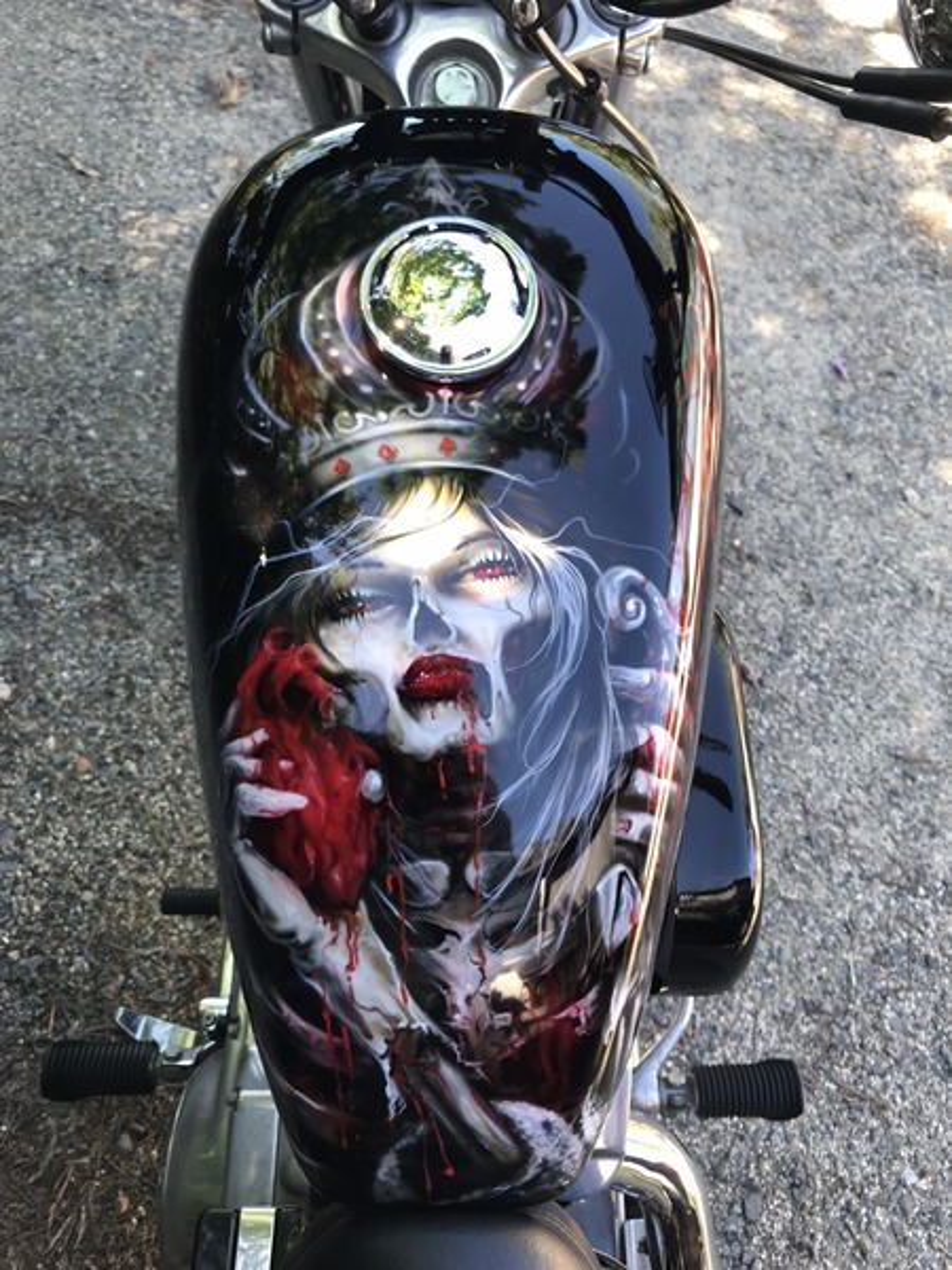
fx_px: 1027
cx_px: 476
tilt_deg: -56.1
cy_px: 635
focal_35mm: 28
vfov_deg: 63.4
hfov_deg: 49.7
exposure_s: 1/100
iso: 25
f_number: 1.8
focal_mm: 3.99
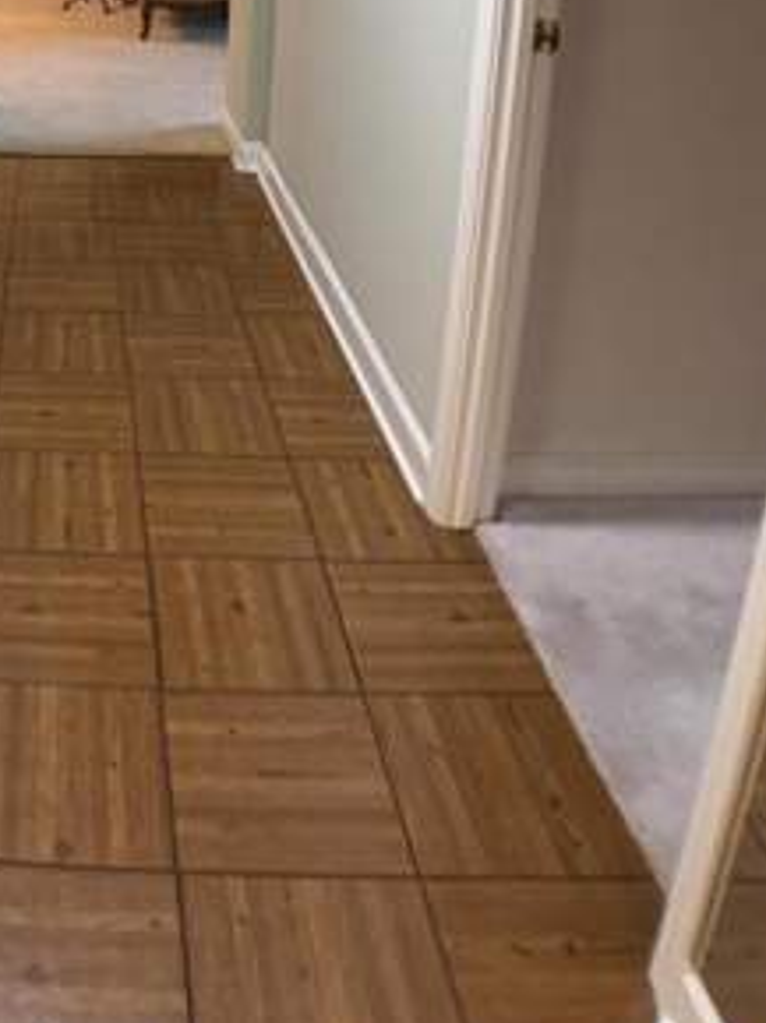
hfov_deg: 25.9
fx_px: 1566
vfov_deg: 33.2
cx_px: -25
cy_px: 0
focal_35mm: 53
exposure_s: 1/60
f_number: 1.78
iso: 640
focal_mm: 6.76
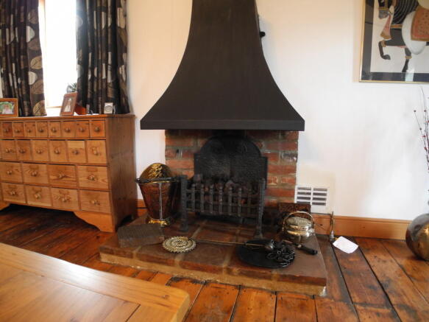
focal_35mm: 28
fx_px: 347
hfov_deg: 63.5
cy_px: 161
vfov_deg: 49.7
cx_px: 214
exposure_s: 1/19.3
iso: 400
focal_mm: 6
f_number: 2.8
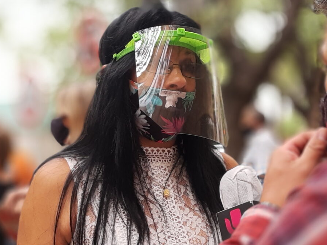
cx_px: 158
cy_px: 162
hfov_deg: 26.3
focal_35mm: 74
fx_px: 699
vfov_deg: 19.9
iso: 40
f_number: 1.7
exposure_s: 1/181
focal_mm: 4.75
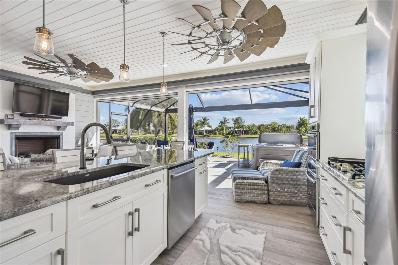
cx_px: 199
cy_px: 132
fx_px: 166
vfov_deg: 77.3
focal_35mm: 15
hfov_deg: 100.4
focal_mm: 10
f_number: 7.1
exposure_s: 1/500
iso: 100
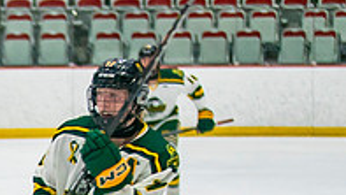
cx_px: -258
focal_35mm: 412
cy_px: 303
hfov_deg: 5.2
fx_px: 3781
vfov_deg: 2.9
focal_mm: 70
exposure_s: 1/640
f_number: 2.8
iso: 640
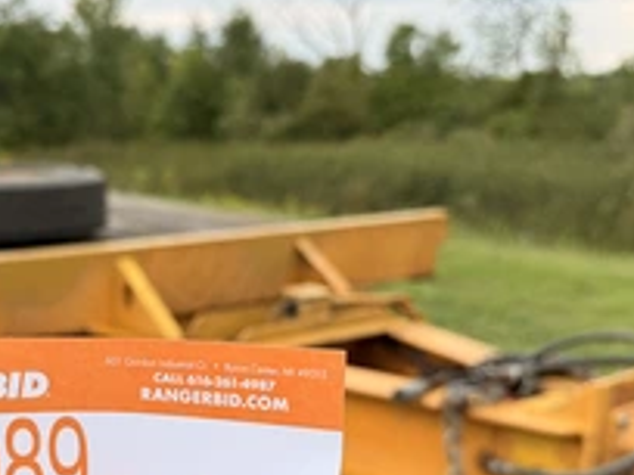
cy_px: 369
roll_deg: -1.2
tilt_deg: -14.6
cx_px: 162
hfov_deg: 39.4
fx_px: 861
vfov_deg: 30.2
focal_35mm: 47
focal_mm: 6.76
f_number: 1.78
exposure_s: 1/1314
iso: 80
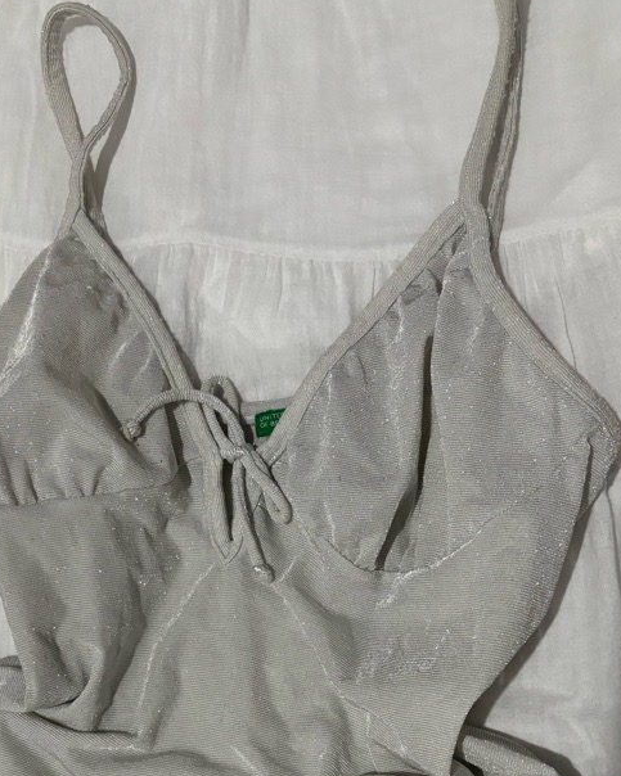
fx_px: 965
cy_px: 630
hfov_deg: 35.7
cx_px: 289
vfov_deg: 41.8
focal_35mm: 42
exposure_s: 1/50
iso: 320
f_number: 1.6
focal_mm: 5.96
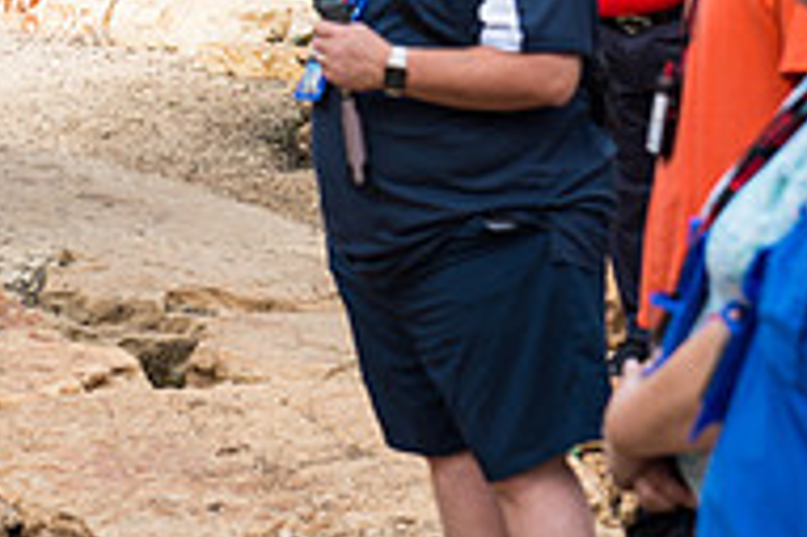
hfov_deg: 13.0
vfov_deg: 8.5
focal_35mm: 158
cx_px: 300
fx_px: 3539
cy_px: -163
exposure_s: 1/320
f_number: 3.5
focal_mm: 52
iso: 100
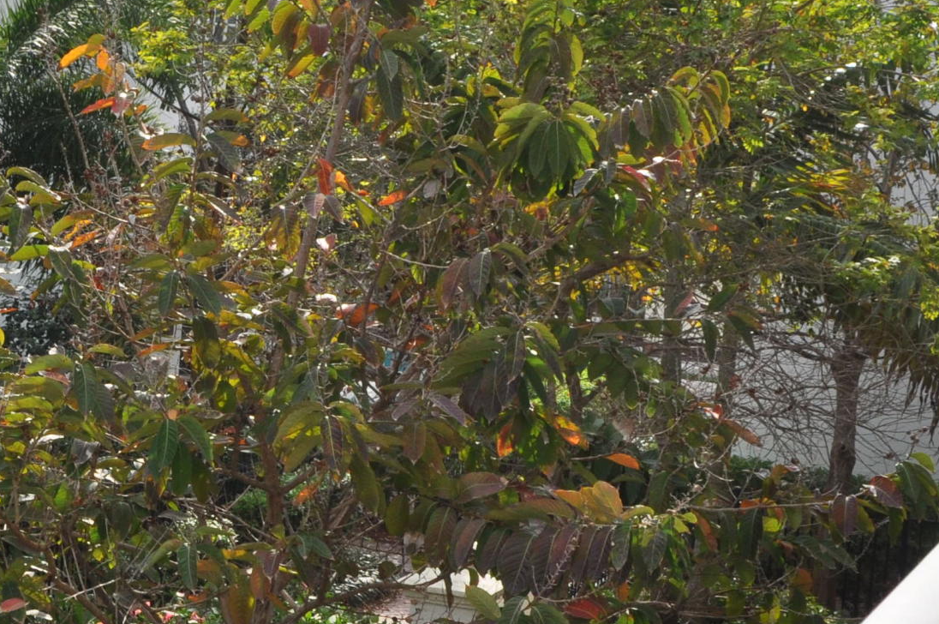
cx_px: 70
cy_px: 450
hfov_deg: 17.5
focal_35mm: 115
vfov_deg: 11.9
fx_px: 2996
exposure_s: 1/200
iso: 320
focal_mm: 28
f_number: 13
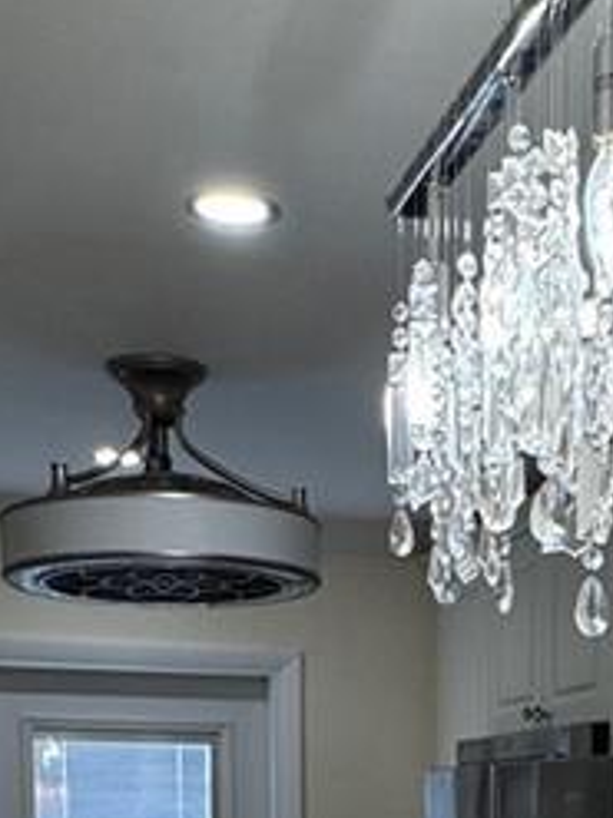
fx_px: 1607
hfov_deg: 21.2
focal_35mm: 68
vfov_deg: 25.4
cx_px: 524
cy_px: 1000
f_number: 2.2
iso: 100
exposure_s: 1/120
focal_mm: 2.22
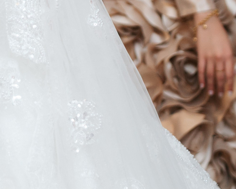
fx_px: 1398
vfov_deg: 7.4
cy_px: -202
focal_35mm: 200
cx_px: -91
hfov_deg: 9.4
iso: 640
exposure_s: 1/160
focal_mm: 35
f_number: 2
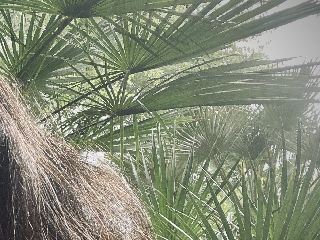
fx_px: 629
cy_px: 303
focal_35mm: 68
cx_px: -62
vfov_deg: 20.0
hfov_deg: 25.6
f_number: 2.2
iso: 64
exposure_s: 1/121
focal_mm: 2.71
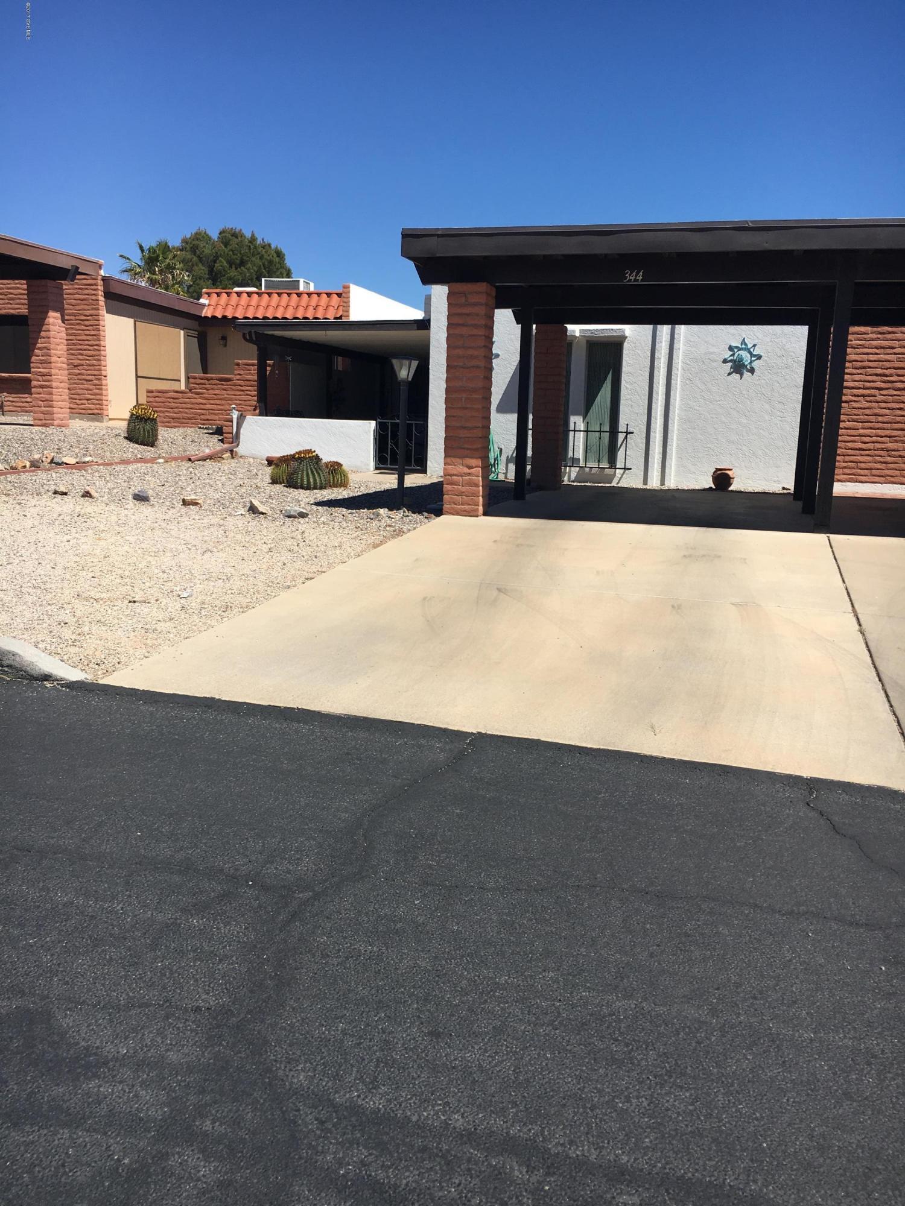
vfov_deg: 61.7
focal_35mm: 29
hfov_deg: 48.2
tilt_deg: -10.1
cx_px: 452
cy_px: 603
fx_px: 1011
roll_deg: -1.9
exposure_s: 1/2198
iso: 25
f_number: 2.2
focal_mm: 4.15
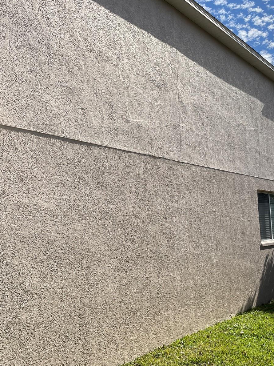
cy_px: 183
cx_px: 156
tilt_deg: +8.0
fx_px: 370
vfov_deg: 52.6
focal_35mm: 35
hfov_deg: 40.6
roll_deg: +2.3
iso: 32
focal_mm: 4.2
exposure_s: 1/5556
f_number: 1.6
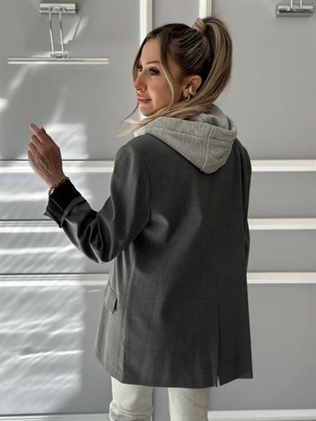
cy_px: 210
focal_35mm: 48
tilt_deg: -10.4
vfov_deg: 39.7
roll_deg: -0.9
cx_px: 158
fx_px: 584
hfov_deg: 30.3
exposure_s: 1/412
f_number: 1.78
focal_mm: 6.86
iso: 80
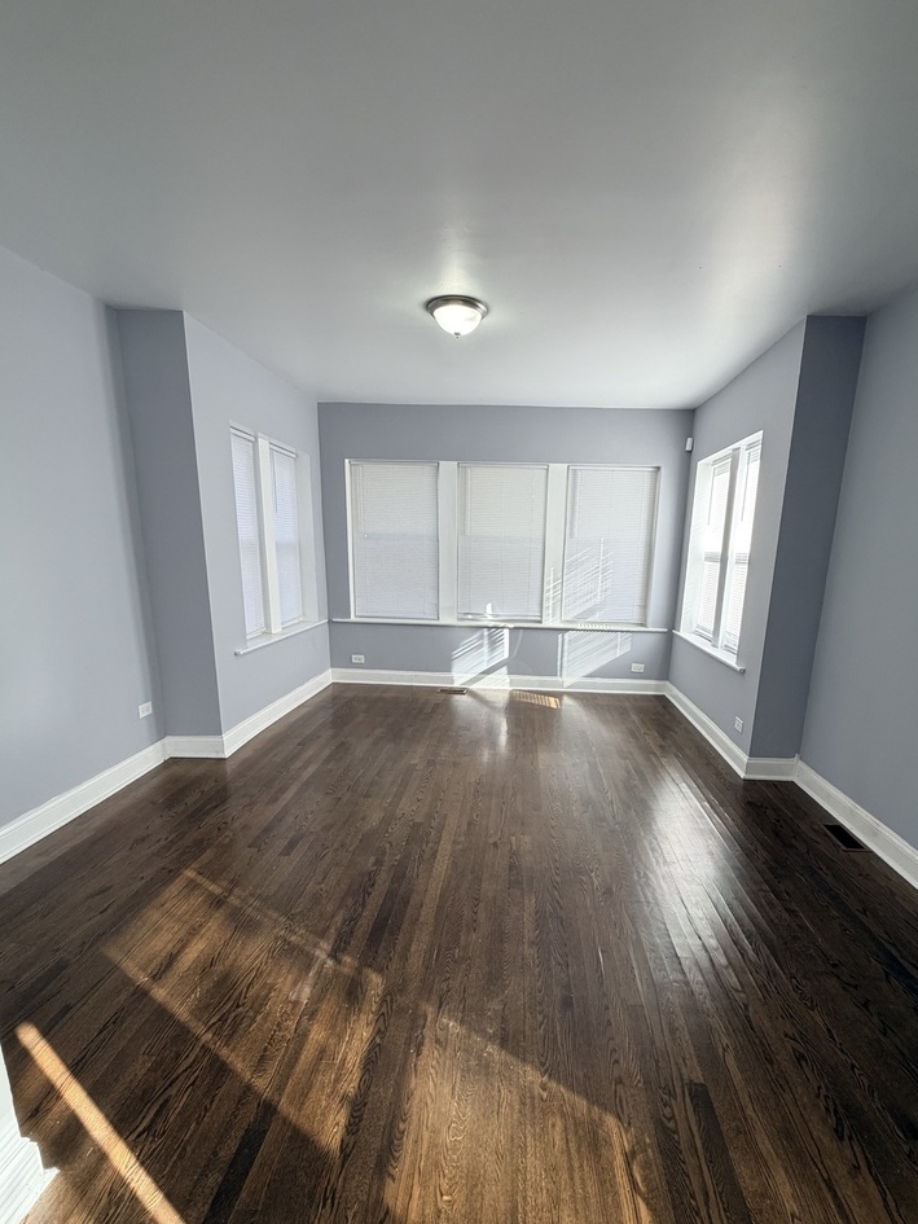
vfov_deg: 94.1
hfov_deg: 78.0
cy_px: 680
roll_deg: -1.8
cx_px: 498
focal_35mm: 16
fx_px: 566
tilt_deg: -12.7
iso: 125
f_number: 2.2
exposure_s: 1/120
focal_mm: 2.22
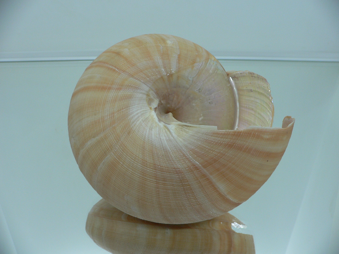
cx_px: 170
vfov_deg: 40.7
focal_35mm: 35
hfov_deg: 52.6
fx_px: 343
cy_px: 127
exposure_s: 1/60
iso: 80
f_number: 2.8
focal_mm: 4.6
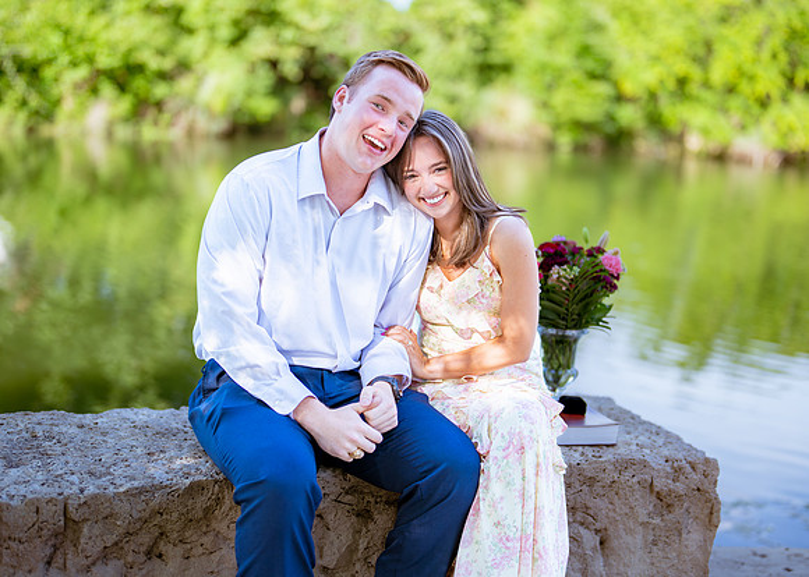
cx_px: 408
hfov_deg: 34.5
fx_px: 1303
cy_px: 273
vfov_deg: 25.0
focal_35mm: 57
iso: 100
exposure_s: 1/1250
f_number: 1.2
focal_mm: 50
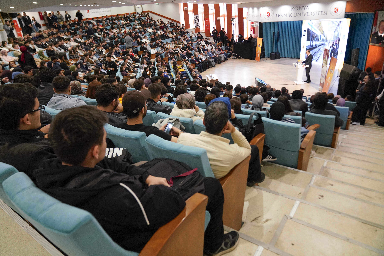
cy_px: 128
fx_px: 256
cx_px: 192
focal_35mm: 24
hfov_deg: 73.7
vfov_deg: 53.1
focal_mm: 24
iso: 3200
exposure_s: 1/160
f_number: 2.8
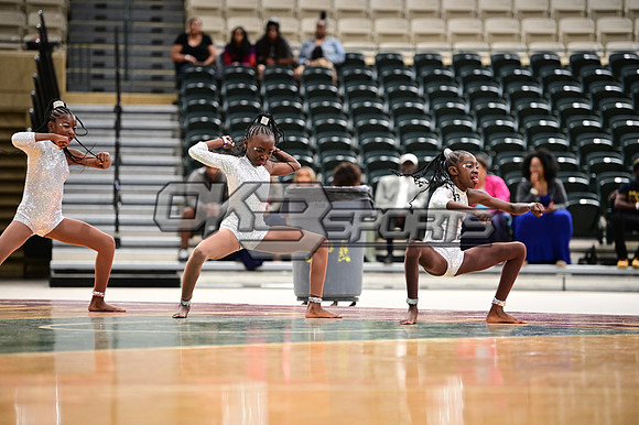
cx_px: 320
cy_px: 212
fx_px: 3104
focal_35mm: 175
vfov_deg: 7.8
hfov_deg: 11.8
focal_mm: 175
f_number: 3.2
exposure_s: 1/1000
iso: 6400
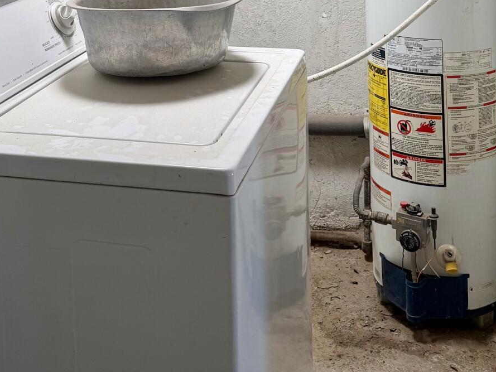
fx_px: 774
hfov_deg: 35.5
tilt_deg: -2.2
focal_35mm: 54
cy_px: -91
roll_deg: -0.7
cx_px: 233
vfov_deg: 24.2
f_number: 1.78
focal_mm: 6.76
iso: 125
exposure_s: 1/121
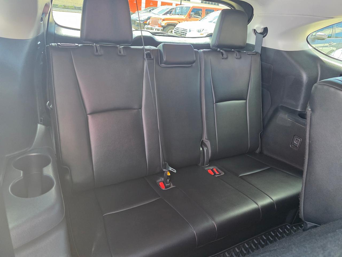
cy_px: 128
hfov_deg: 73.9
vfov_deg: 58.9
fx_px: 227
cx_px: 171
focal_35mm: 23
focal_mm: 6.3
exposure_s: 1/120
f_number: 1.7
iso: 400
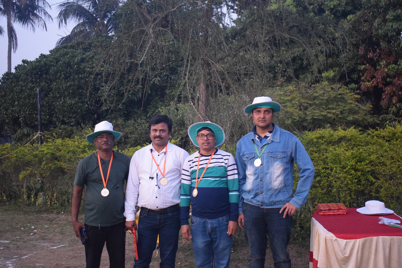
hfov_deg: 42.3
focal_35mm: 46
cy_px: 134
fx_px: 519
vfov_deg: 28.9
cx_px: 201
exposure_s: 1/50
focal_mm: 31
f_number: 4.2
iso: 6400
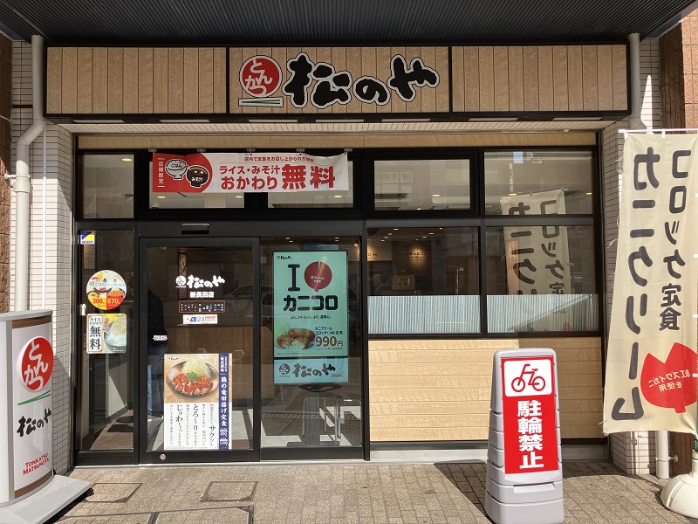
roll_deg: +1.1
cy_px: 262
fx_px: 565
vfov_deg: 49.7
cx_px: 349
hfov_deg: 63.4
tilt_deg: +1.8
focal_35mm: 28
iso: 32
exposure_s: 1/1429
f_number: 1.8
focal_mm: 3.99
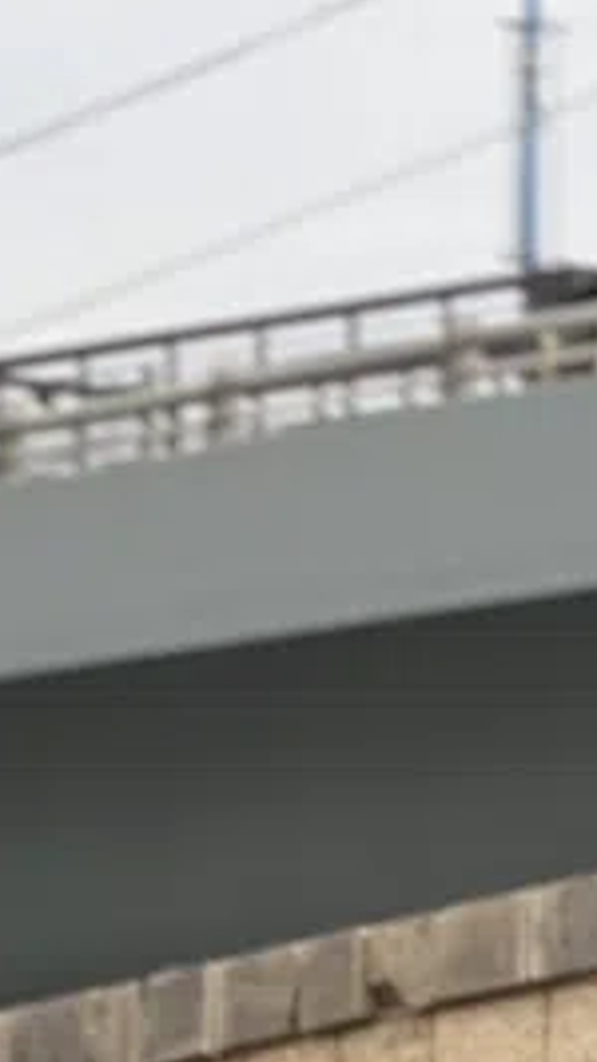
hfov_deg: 4.1
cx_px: -971
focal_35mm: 290
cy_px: 2571
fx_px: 8169
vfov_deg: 7.0
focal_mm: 6
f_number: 2
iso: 20
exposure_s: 1/204
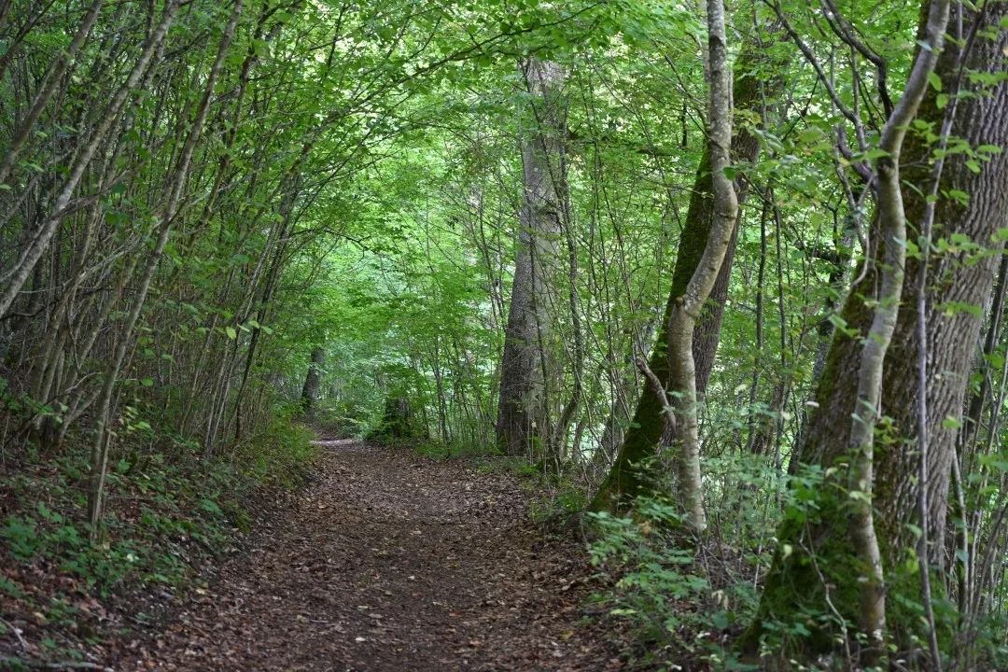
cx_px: 504
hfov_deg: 38.2
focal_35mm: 52
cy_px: 336
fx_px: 1456
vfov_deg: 26.0
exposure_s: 1/80
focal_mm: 52
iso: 3200
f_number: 4
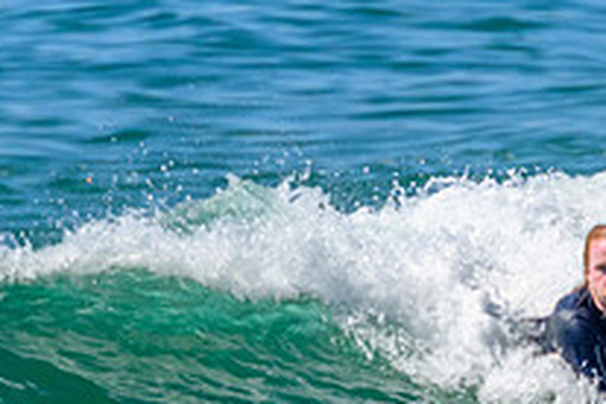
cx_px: 561
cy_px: 361
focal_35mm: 3084
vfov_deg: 0.4
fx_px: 51910
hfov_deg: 0.7
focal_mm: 800
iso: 1250
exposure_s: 1/2000
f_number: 11
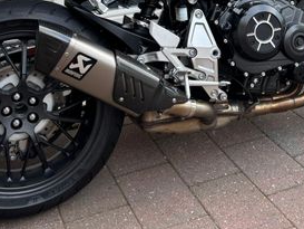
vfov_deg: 22.7
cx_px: 189
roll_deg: +0.6
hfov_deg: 31.5
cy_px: -19
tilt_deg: -14.5
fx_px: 536
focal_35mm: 61
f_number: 1.6
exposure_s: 1/162
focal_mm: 5.96
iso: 40
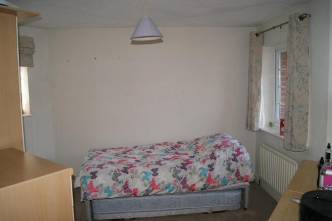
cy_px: 110
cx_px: 166
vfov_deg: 48.0
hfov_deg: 67.4
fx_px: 249
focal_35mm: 27
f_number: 5.6
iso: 400
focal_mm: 18
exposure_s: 1/60
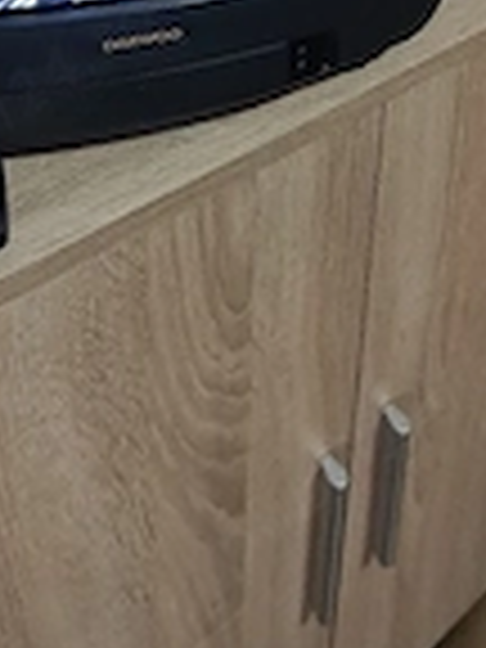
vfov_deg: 35.5
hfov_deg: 38.2
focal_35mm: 36
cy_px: -189
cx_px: 99
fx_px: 674
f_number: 2.2
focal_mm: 2.22
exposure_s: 1/50
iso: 250
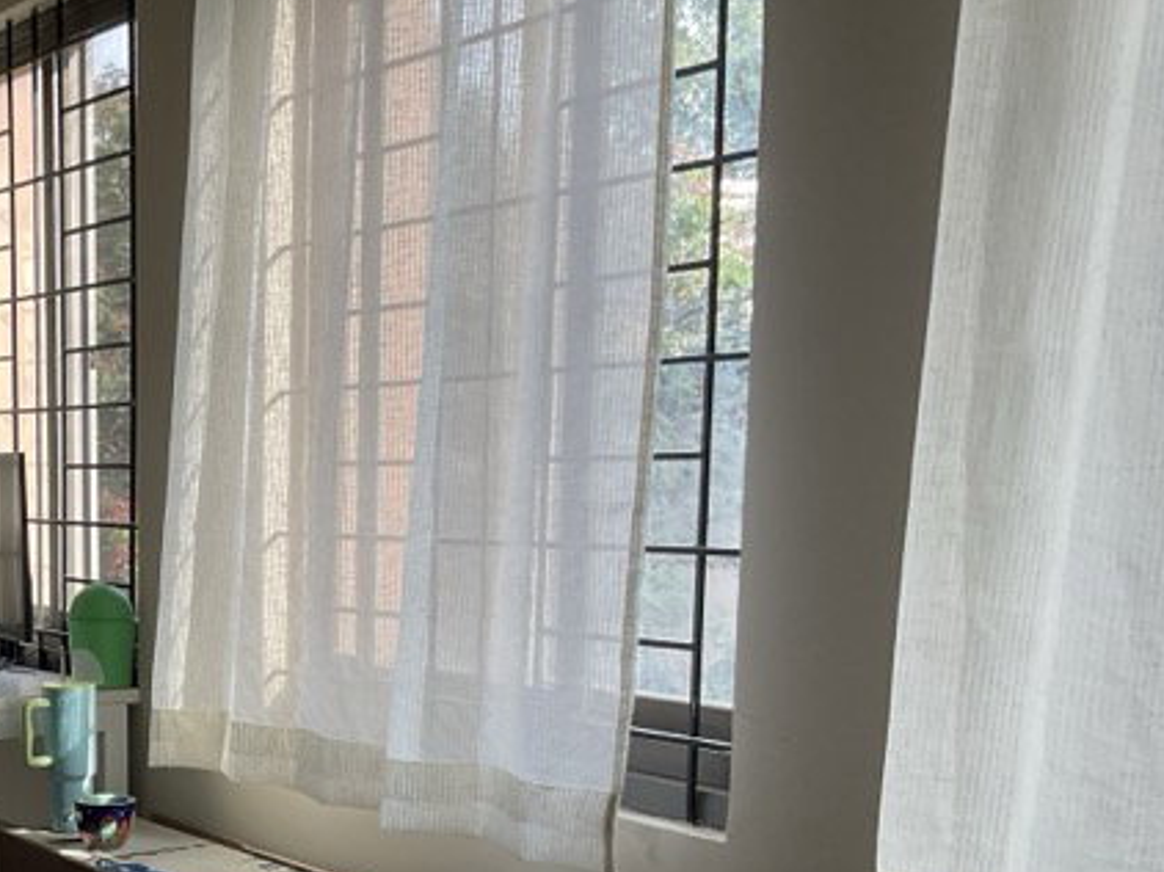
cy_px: 717
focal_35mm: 55
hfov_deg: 32.8
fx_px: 1848
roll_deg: +0.8
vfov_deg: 26.0
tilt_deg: -8.0
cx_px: 69
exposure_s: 1/120
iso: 20
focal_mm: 3
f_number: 1.8
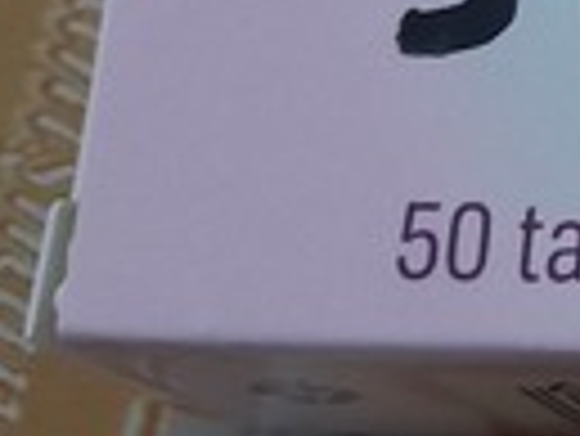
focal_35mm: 139
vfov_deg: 10.4
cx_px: 1272
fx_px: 2331
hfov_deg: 12.1
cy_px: -193
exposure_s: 1/33
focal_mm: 3.98
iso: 320
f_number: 1.8
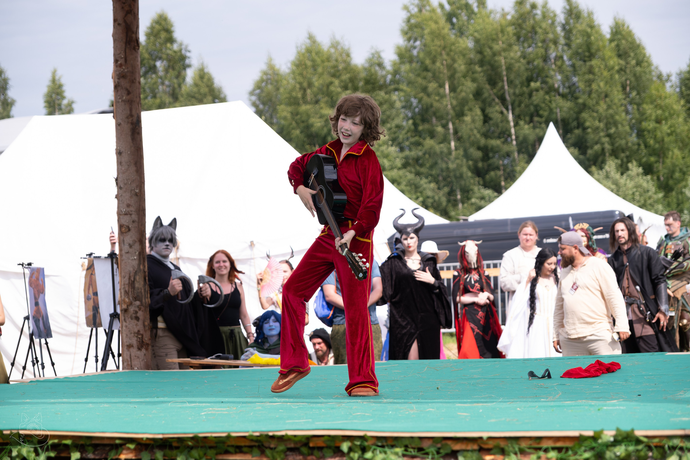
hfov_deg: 25.4
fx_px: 1533
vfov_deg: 17.1
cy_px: 230
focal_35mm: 80
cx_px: 345
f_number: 3.2
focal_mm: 53.3
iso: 200
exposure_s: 1/1600
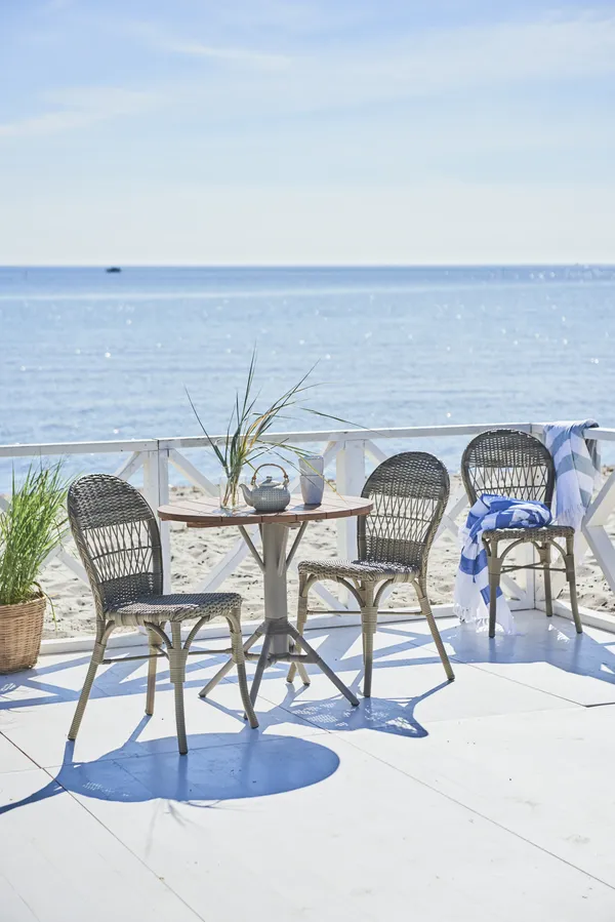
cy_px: 461
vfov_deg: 28.8
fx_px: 1792
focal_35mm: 70
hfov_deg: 19.5
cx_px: 308
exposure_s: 1/2000
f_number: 4
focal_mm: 70
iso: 100
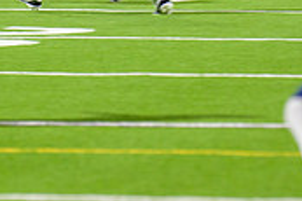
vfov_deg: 2.1
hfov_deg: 3.2
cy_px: -116
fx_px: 5481
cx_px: 86
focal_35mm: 654
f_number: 2.8
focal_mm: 195
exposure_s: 1/250
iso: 2000
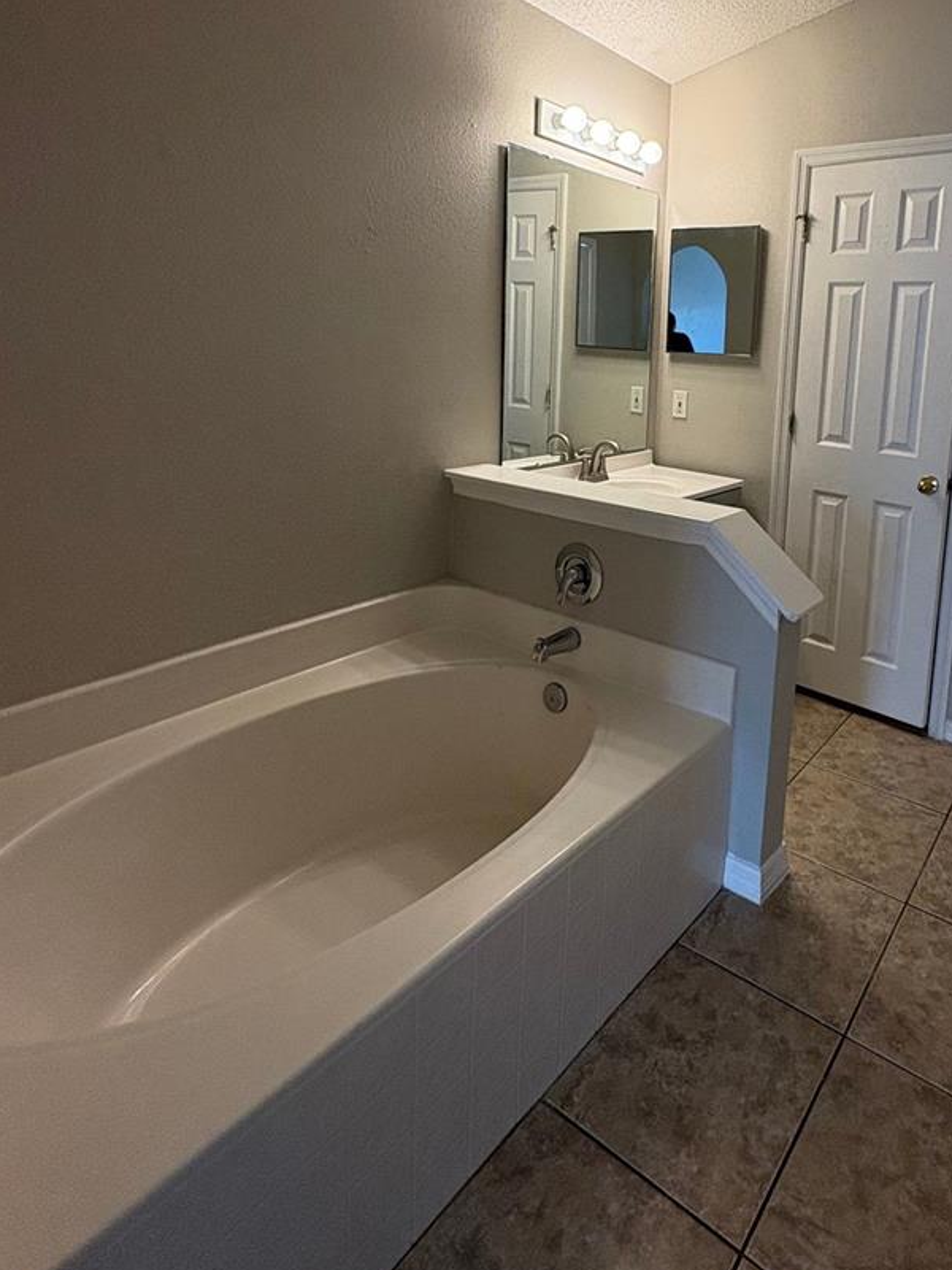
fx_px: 770
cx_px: 660
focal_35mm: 21
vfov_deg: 76.9
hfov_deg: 61.4
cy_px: 443
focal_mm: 2.22
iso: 160
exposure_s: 1/120
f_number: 2.2
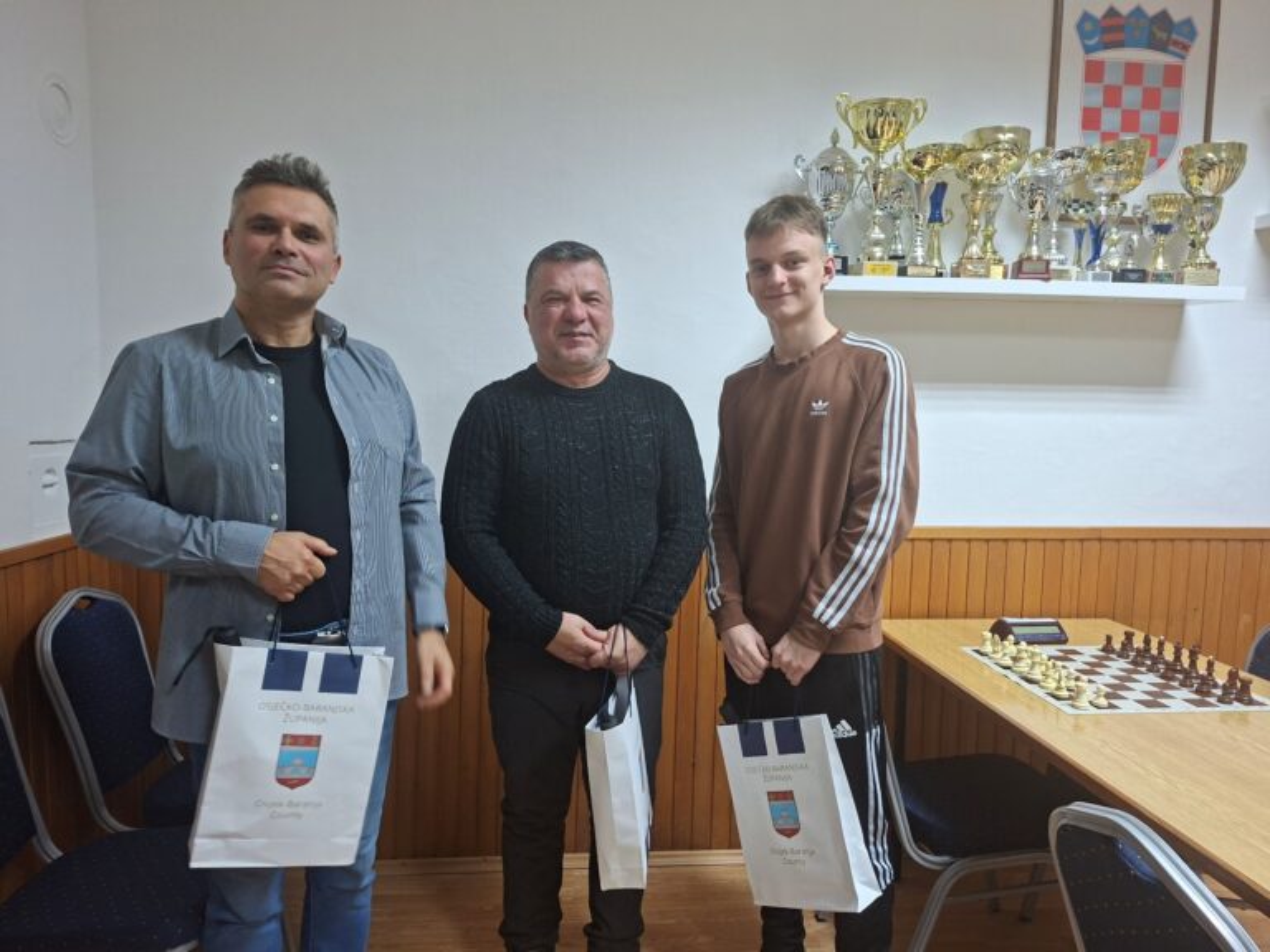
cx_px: 635
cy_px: 476
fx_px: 844
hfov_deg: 73.9
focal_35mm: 23
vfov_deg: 58.9
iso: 320
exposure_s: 1/50
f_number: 1.8
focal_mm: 5.54
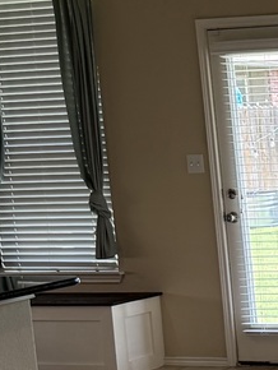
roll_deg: +1.5
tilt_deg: -8.0
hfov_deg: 11.0
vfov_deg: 16.4
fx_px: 1272
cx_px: 612
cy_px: 299
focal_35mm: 119
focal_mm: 6.76
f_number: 1.78
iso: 160
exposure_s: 1/237
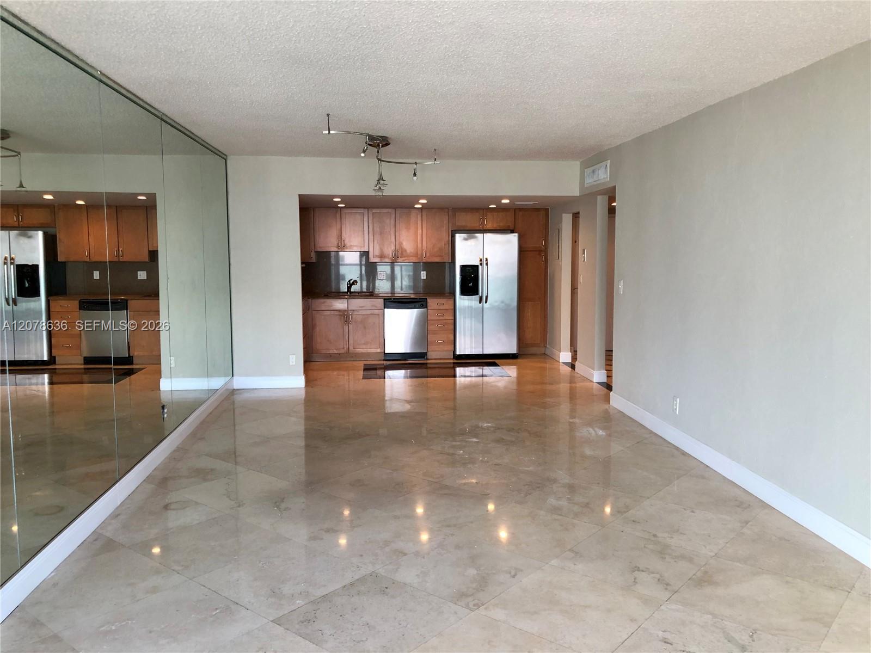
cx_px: 436
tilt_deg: -7.0
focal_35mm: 28
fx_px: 705
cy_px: 326
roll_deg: +0.5
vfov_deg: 49.7
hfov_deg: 63.4
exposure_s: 1/30
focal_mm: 3.99
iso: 32
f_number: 1.8
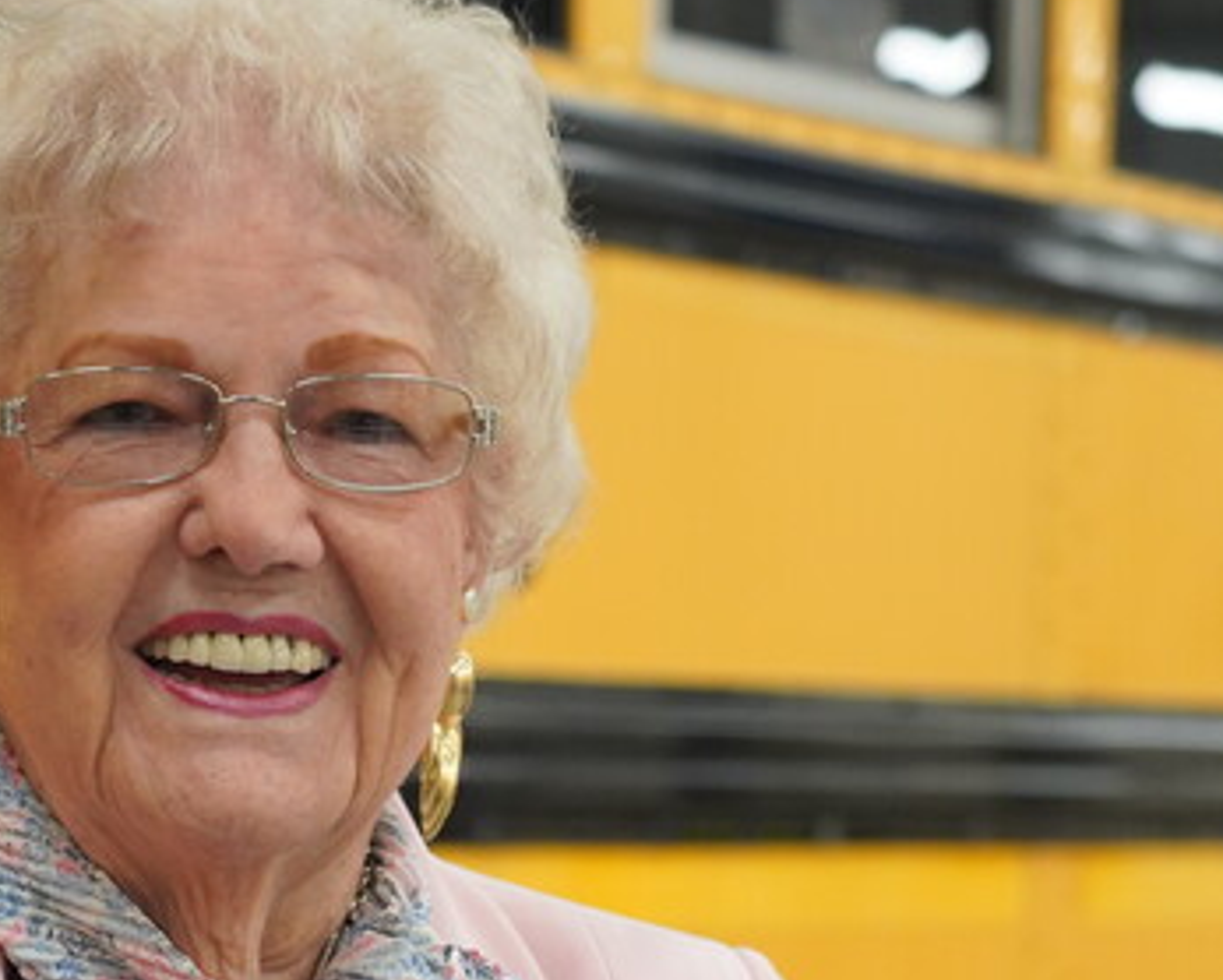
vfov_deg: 9.0
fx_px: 6121
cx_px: 224
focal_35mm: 169
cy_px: 1354
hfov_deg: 11.4
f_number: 4
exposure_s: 1/160
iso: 2000
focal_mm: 61
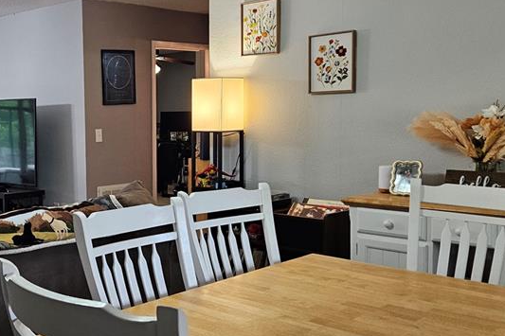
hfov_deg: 41.1
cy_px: 172
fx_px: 645
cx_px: 107
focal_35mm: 46
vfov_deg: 29.2
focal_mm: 5.4
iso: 400
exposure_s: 1/120
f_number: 1.8
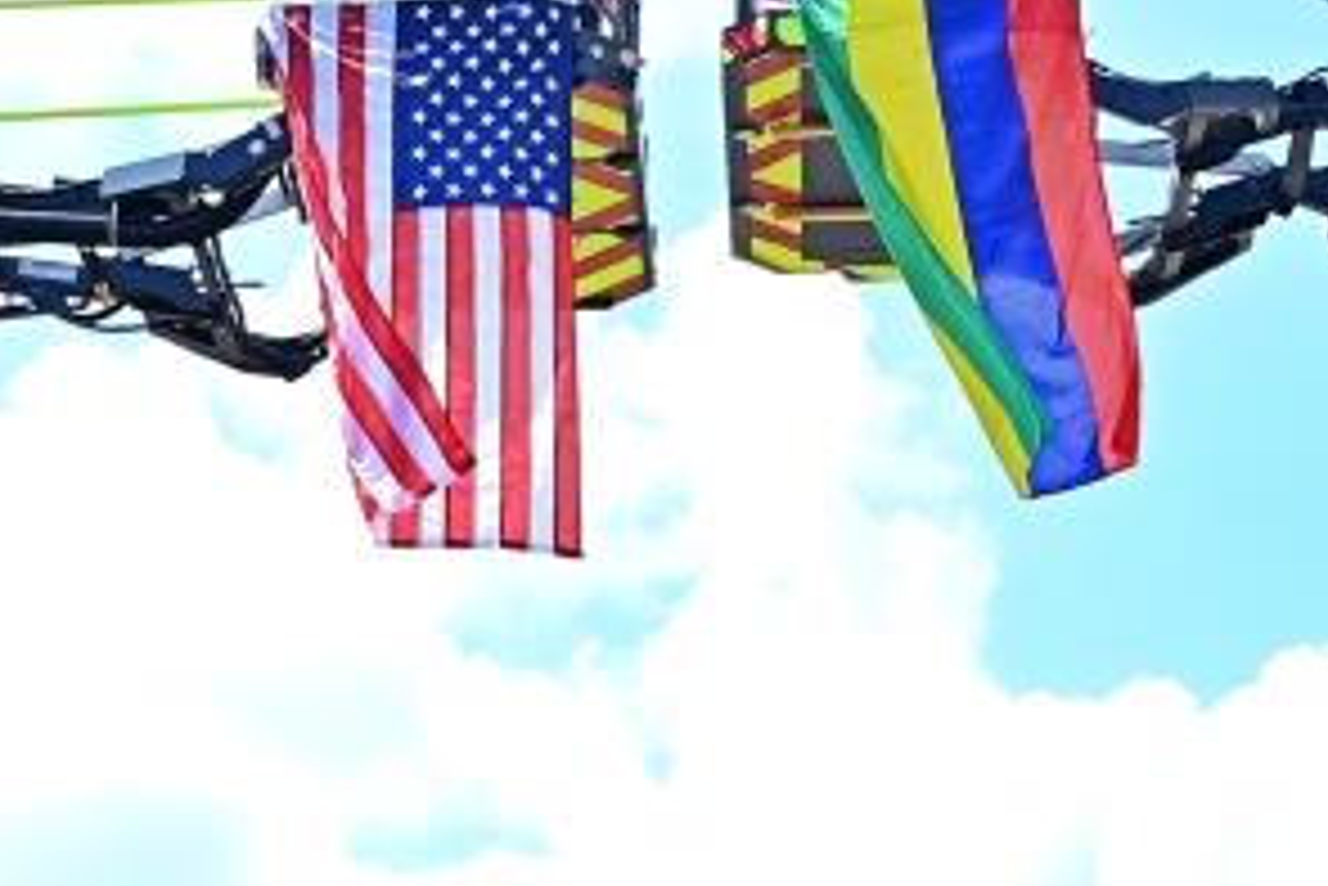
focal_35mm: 139
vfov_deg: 9.5
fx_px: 5130
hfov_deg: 14.7
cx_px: 428
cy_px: 1450
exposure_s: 1/200
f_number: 10
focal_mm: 27
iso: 320
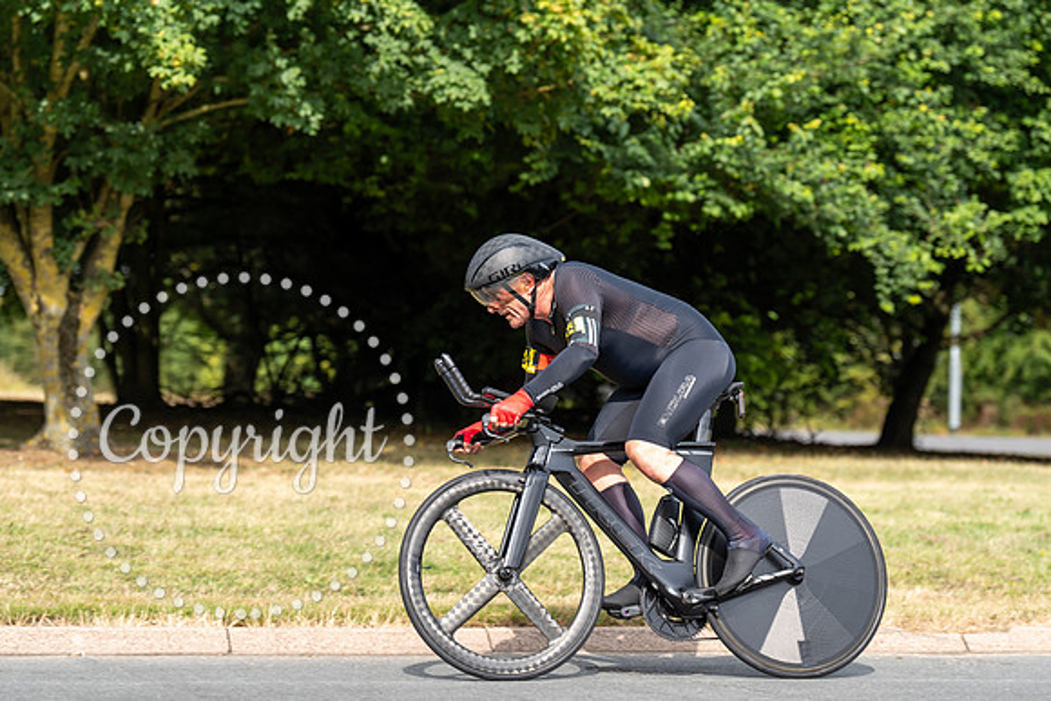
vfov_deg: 12.5
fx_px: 3201
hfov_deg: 18.6
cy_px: 350
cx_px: 526
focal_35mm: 110
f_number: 3.5
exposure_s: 1/1000
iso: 200
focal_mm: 108
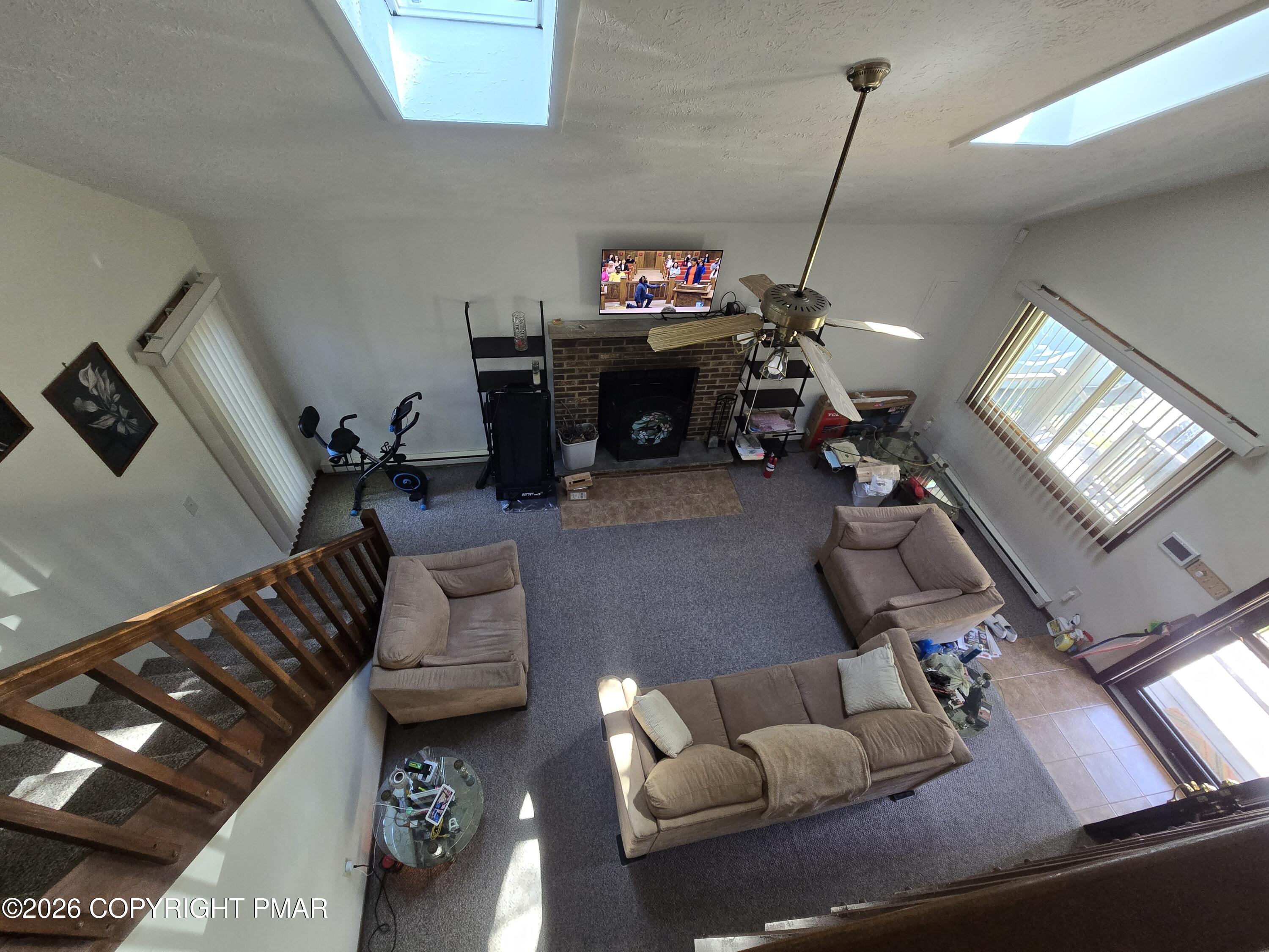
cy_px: 476
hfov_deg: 106.2
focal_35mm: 13
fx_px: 477
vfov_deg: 89.9
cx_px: 634
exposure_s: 1/60
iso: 320
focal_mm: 2.2
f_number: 2.2
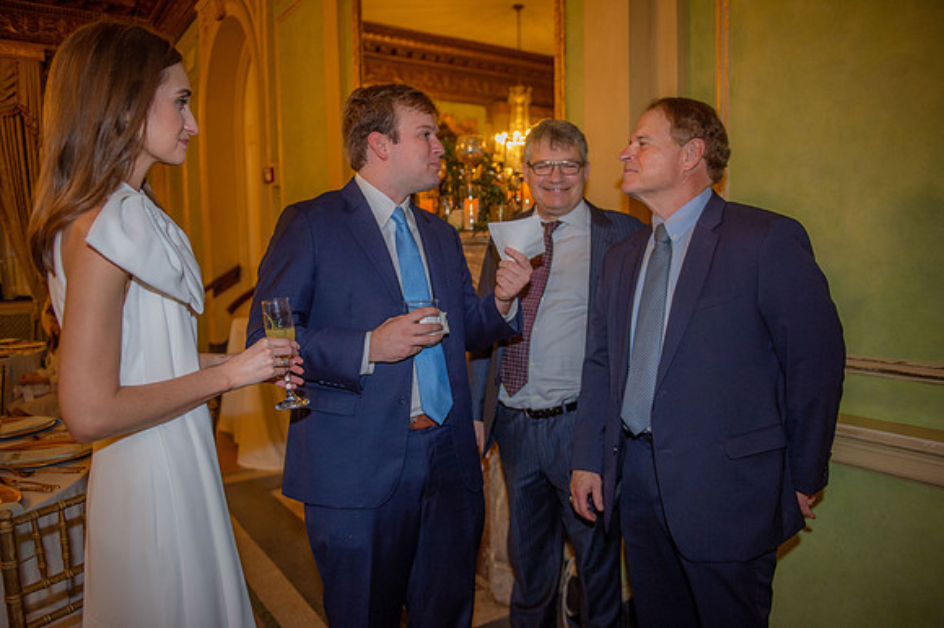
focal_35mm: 27
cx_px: 472
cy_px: 314
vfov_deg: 47.9
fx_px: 708
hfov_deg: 67.4
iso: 1250
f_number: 2.8
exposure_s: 1/100
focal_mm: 27
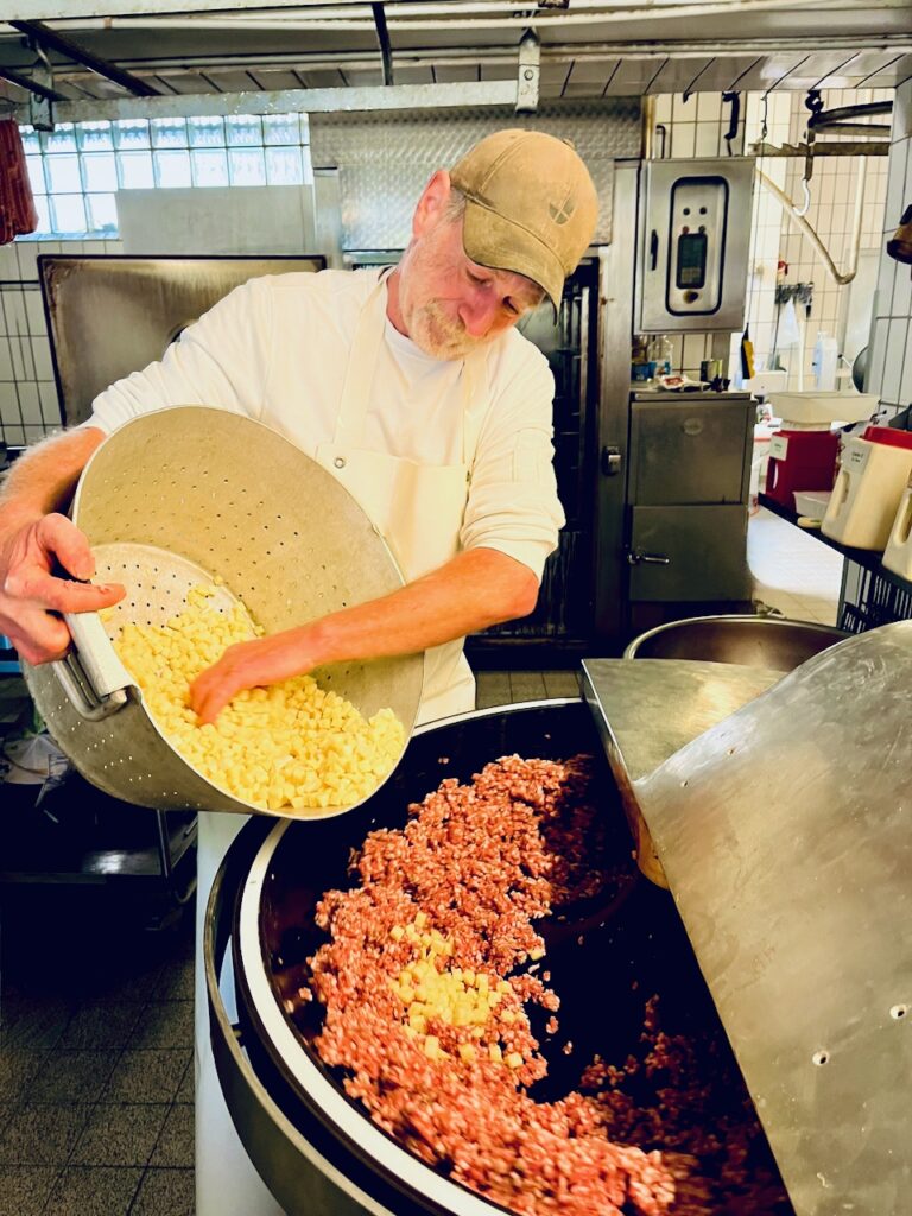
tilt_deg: -16.7
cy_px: 608
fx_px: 913
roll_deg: -1.0
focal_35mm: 26
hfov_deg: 53.1
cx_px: 456
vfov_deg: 67.3
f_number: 1.6
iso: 80
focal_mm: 5.1
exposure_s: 1/50
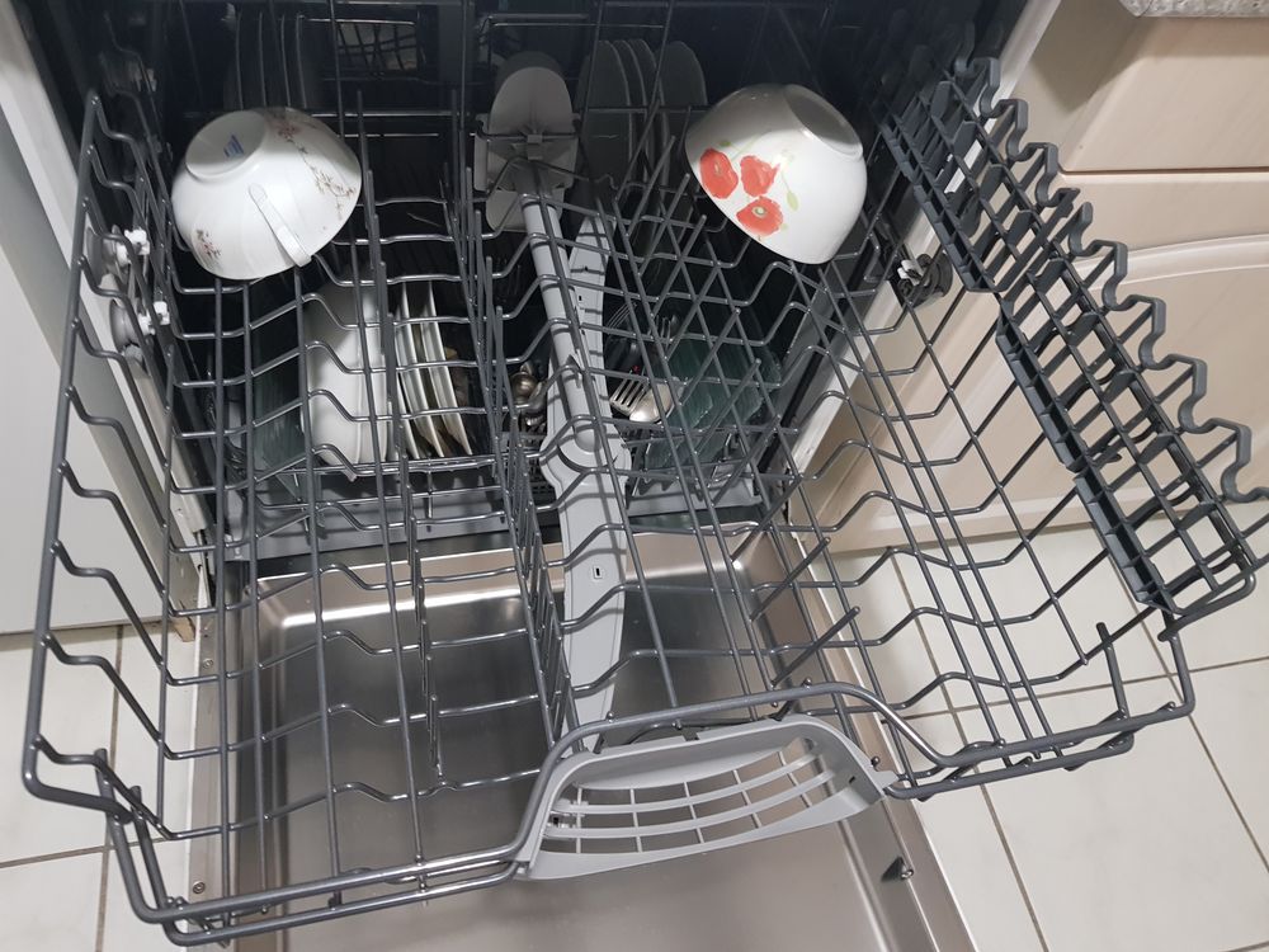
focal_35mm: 26
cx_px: 634
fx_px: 953
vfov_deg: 53.1
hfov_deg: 67.3
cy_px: 476
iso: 200
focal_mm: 4.2
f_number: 1.7
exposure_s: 1/11
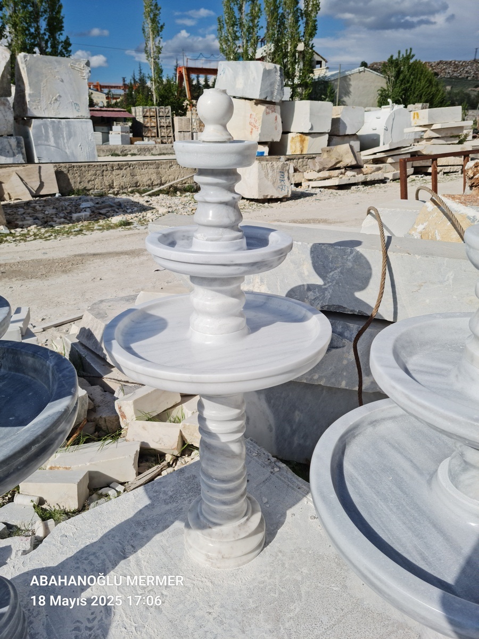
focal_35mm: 27
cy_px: 320
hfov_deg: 51.4
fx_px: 498
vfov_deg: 65.3
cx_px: 240
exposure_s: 1/1808
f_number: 2
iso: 25
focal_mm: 5.9
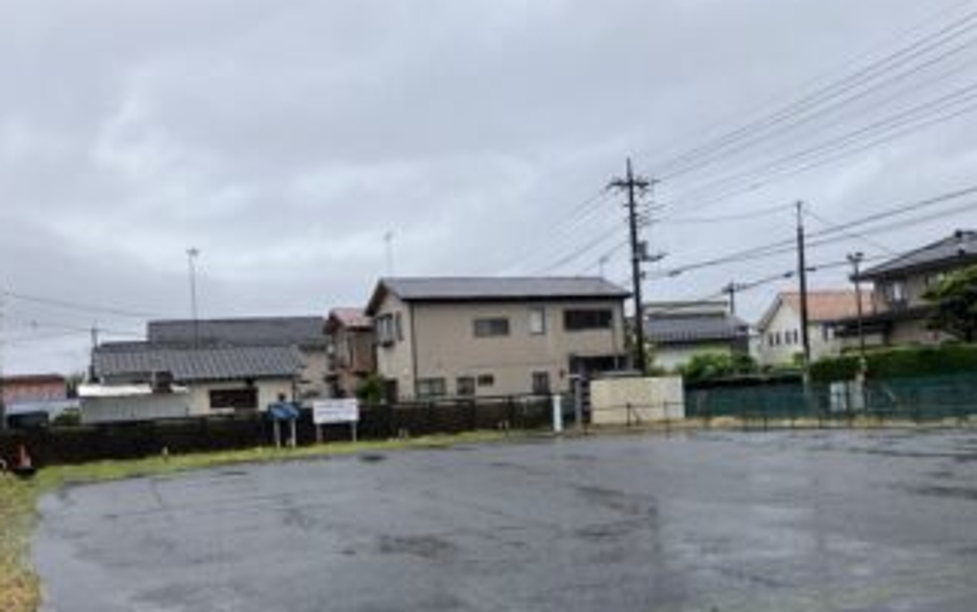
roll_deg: +3.2
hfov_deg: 52.7
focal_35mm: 37
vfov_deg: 34.3
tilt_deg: +1.2
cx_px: 527
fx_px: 986
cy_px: 387
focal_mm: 3.99
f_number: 1.8
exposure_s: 1/486
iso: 32
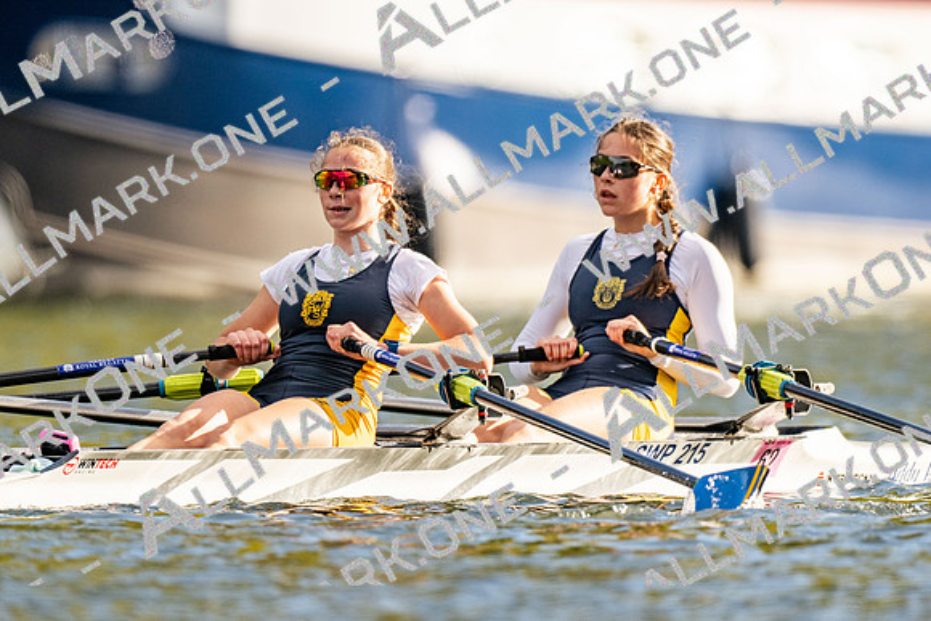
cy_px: 310
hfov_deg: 2.3
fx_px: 23291
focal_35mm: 900
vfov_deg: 1.5
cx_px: 466
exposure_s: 1/2500
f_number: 4
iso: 220
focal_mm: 600
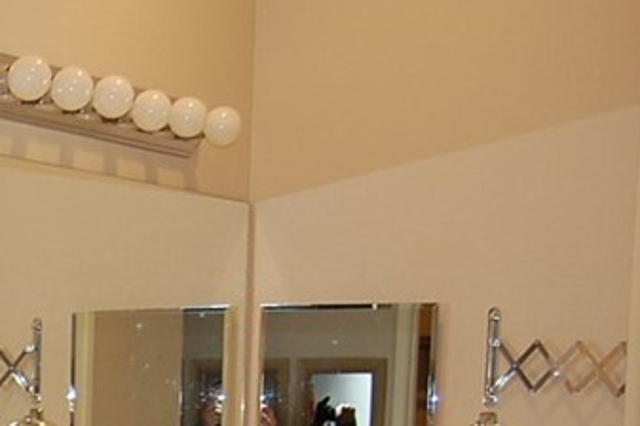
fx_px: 2060
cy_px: 658
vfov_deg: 11.3
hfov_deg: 16.2
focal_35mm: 116
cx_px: -307
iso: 400
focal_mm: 24
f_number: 4
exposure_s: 1/60
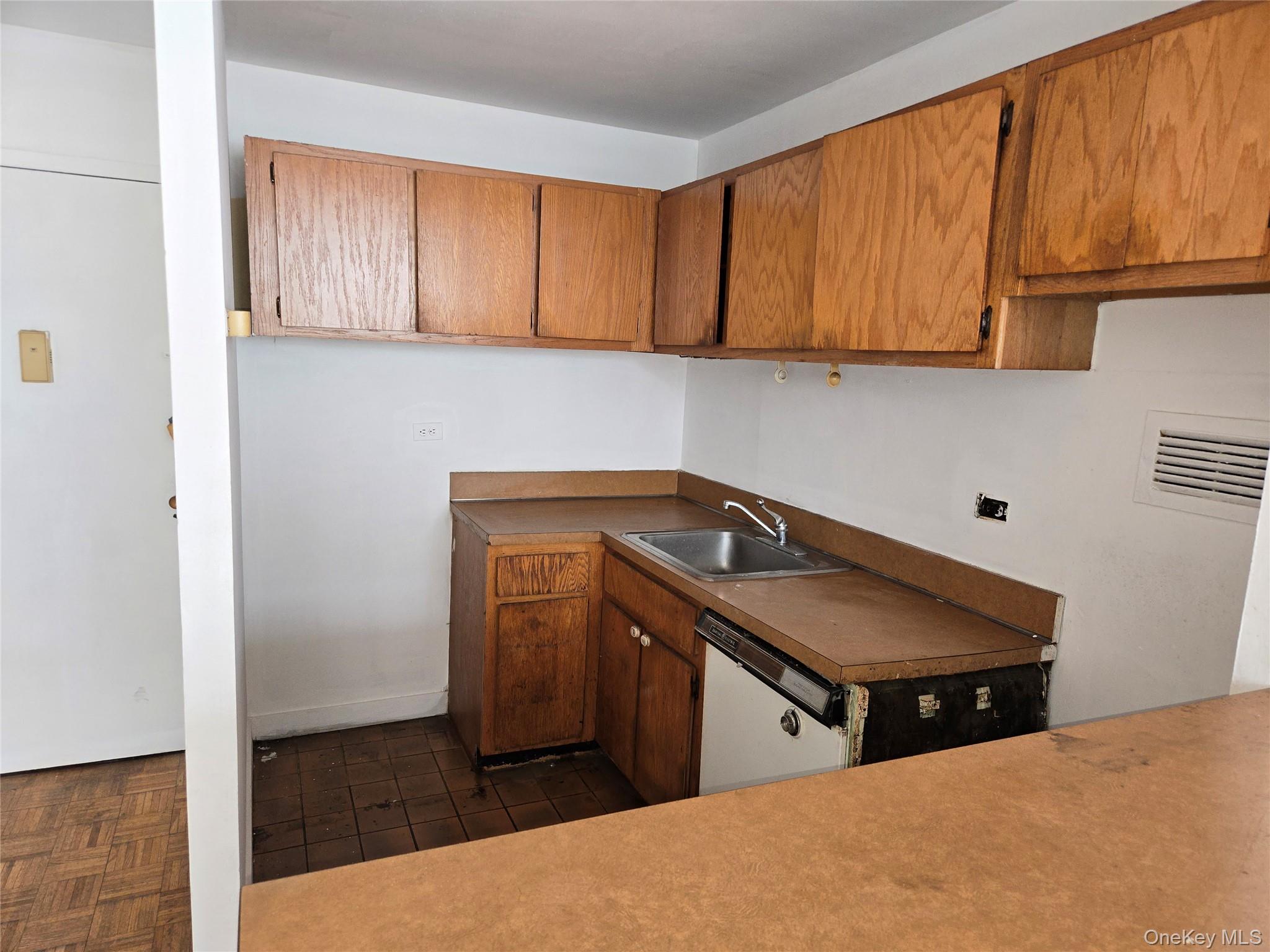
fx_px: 844
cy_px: 476
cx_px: 635
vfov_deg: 58.9
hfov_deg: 73.9
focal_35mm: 23
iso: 100
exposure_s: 1/40
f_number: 1.8
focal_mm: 5.4
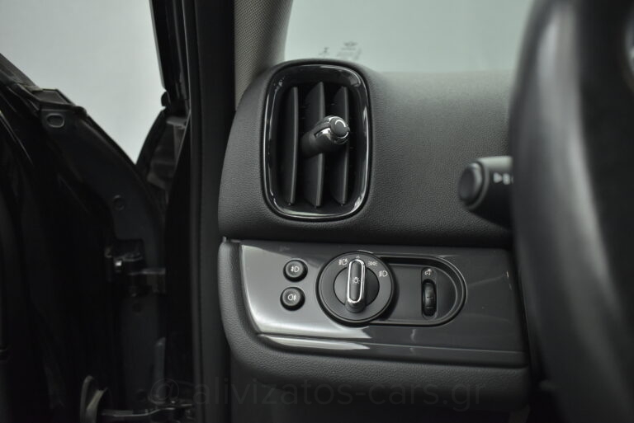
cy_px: 212
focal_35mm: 30
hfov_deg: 61.9
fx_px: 529
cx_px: 317
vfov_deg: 43.7
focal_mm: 20
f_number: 3.8
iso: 1600
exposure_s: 1/80
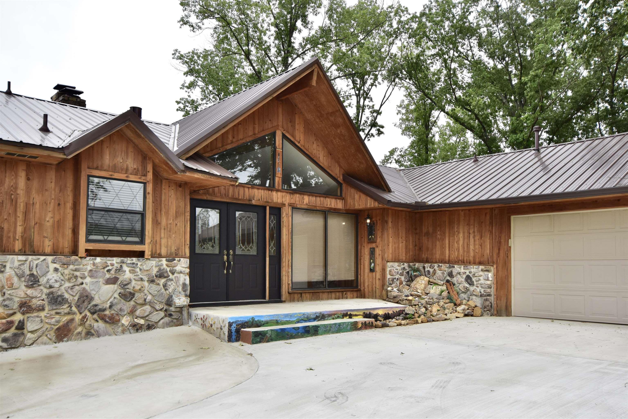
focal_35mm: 30
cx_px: 314
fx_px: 523
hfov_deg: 61.9
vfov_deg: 43.6
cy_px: 210
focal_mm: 20
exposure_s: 1/400
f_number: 11
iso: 400
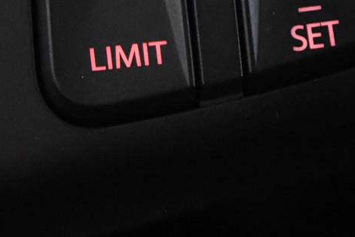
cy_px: -84
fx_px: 2307
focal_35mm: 234
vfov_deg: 5.8
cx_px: 198
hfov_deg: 8.8
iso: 5600
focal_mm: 38
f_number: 3.5
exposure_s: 1/60
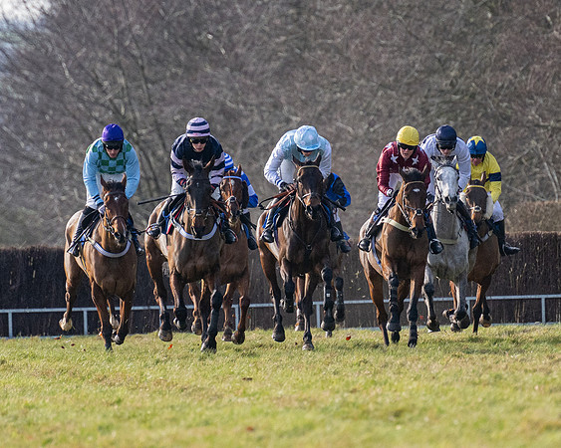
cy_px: 281
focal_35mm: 725
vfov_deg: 2.1
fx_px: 12041
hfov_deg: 2.7
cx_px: 360
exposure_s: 1/2500
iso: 400
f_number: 4
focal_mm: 260
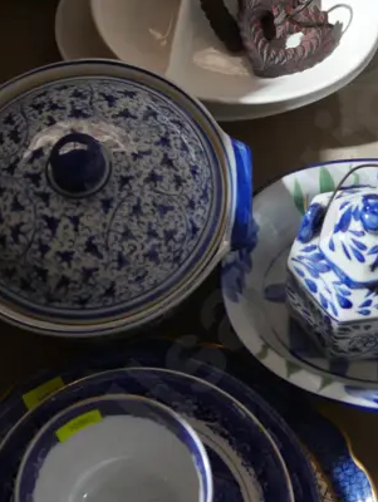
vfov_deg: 22.5
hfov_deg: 16.9
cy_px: 256
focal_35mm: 87
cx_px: 274
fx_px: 1264
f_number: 4
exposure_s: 1/60
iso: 1000
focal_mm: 17
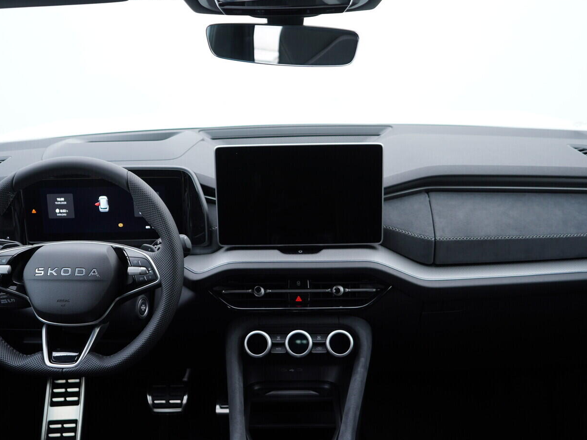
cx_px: 280
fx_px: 695
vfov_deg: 35.1
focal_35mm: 41
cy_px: 225
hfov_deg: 45.8
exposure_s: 1/40
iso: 160
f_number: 2.8
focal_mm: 24
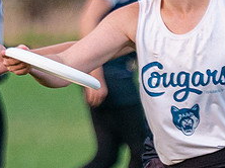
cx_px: 190
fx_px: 8317
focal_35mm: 1281
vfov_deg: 1.2
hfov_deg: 1.5
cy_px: 173
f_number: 2.8
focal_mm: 200
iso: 1600
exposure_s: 1/2500
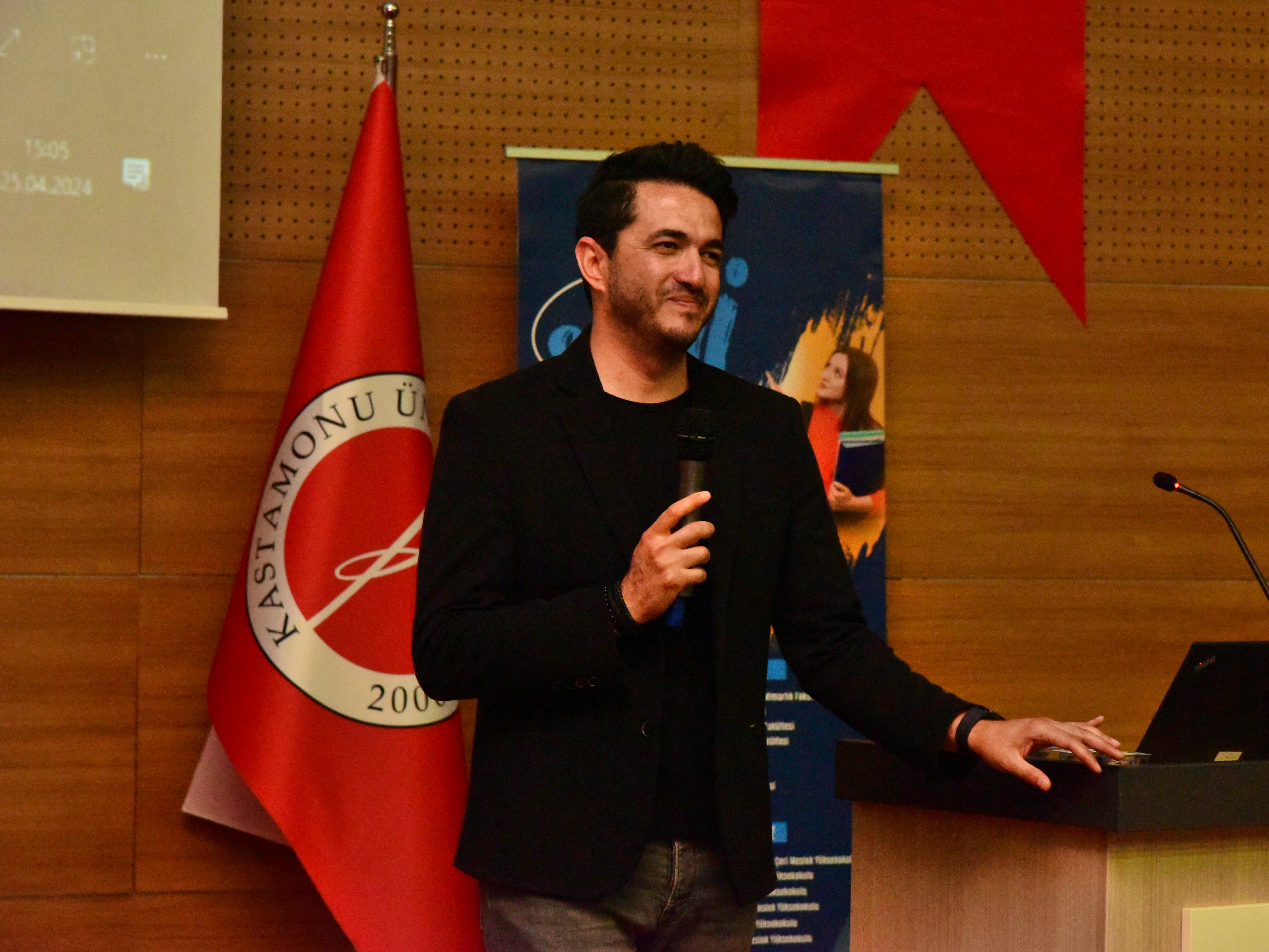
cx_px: 712
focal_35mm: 120
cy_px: 480
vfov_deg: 12.3
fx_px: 4399
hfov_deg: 16.4
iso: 9000
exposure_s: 1/125
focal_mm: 110
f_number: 8
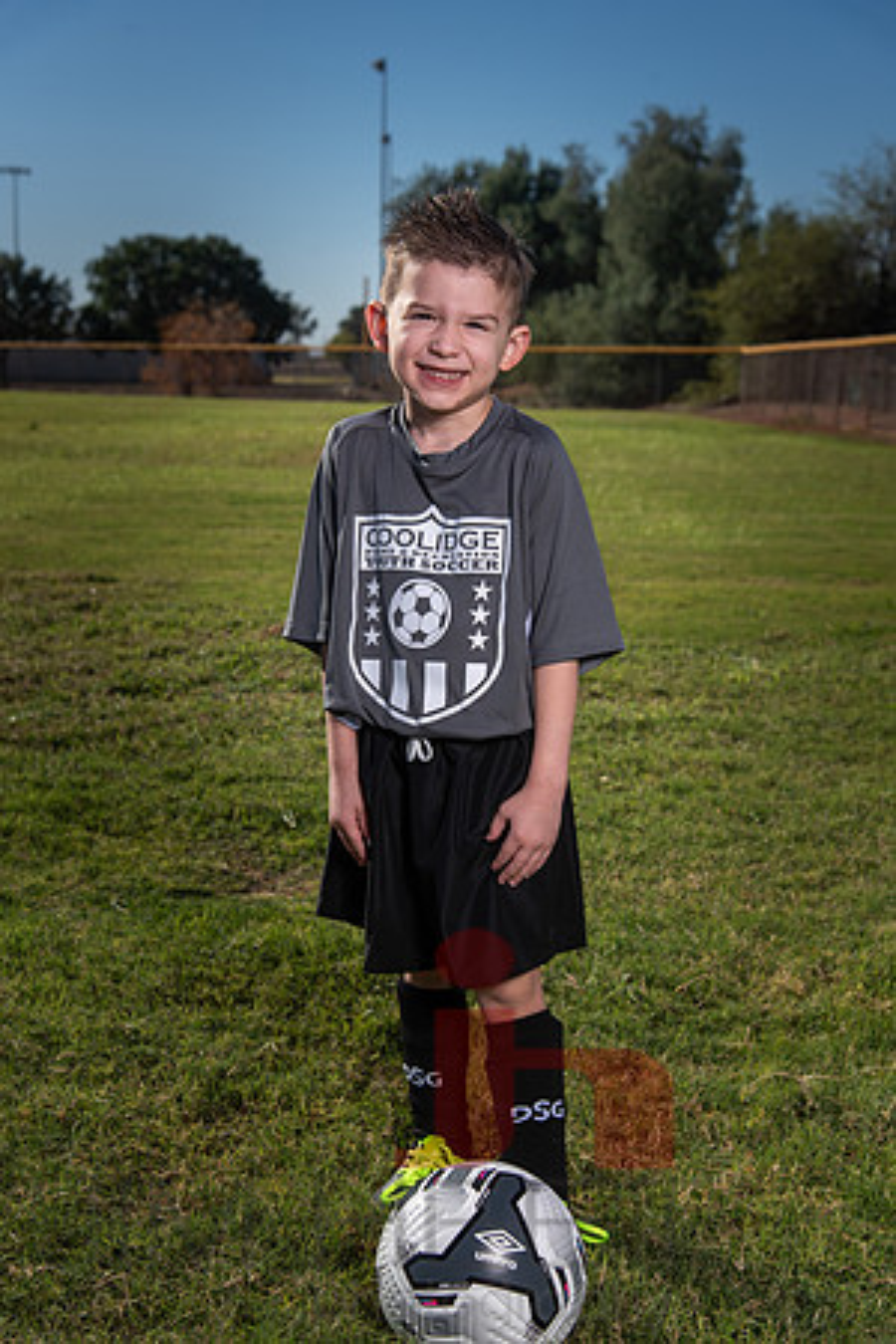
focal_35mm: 52
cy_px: 672
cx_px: 448
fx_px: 1941
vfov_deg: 38.2
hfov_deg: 26.0
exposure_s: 1/1000
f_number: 5.6
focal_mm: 52
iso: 100
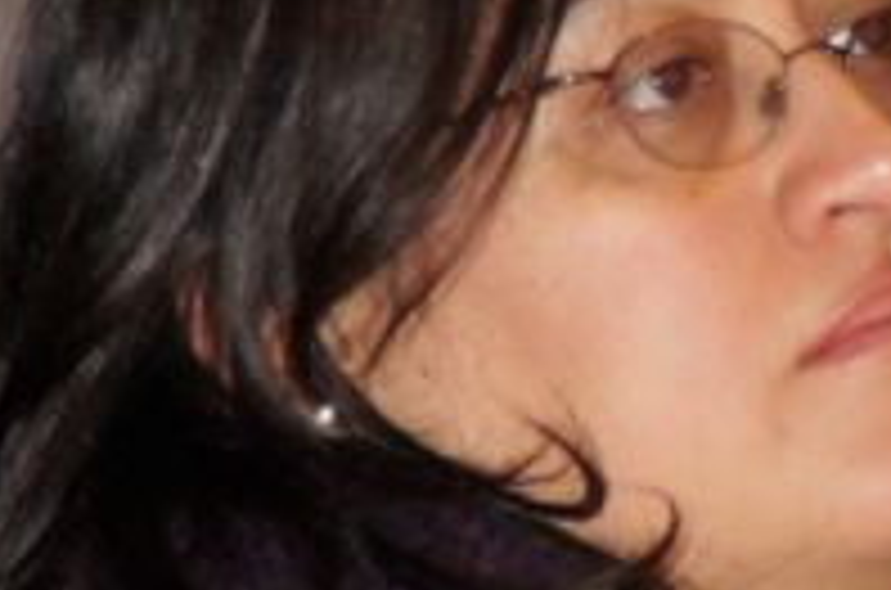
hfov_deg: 1.7
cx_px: 1035
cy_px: 315
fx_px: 29999
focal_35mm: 1215
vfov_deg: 1.1
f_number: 6.3
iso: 1000
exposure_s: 1/125
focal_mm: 200
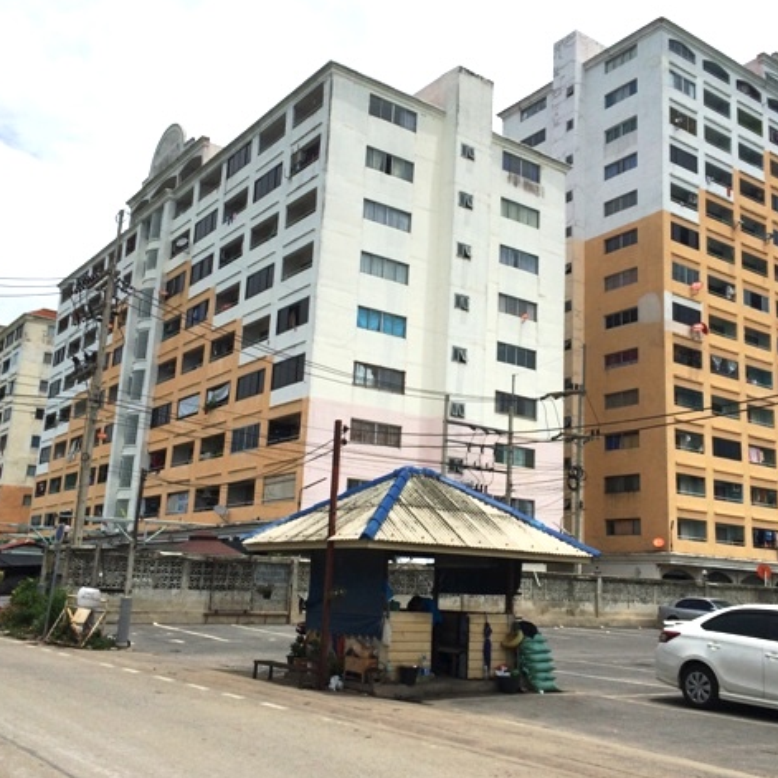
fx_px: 915
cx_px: 426
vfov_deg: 46.0
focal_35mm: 36
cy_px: 388
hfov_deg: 46.0
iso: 40
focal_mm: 4.12
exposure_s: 1/5128
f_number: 2.2
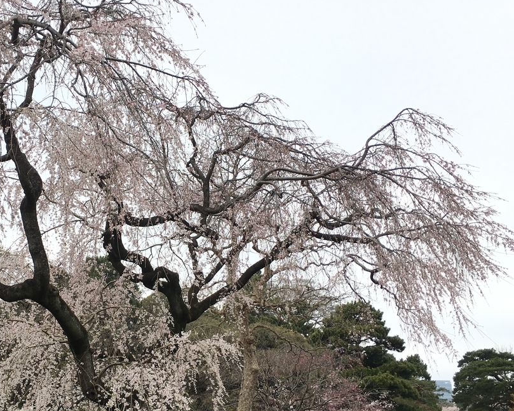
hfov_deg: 43.1
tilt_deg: +17.7
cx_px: 163
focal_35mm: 42
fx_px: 639
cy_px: 248
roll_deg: -2.0
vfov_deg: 35.5
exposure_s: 1/777
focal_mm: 4.15
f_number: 2.2
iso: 25
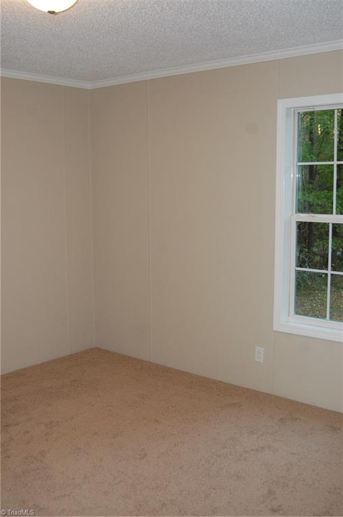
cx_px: 172
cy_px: 258
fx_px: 560
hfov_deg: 34.1
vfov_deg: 49.6
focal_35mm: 39
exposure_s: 1/60
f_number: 4
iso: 400
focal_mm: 26
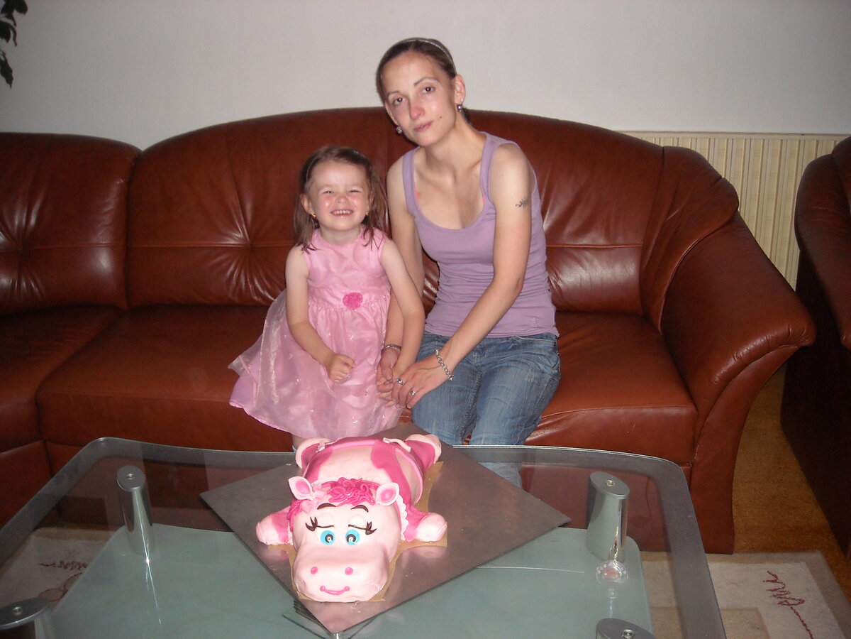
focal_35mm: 35
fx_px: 860
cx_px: 426
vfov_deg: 40.7
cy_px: 320
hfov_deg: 52.6
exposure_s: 1/60
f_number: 2.8
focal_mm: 5.7
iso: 200
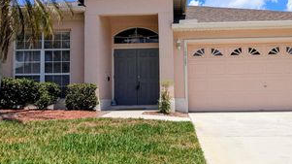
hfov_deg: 65.7
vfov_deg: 40.1
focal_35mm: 29
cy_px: 85
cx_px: 168
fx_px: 224
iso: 51
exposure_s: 1/2445
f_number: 2.2
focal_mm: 2.35
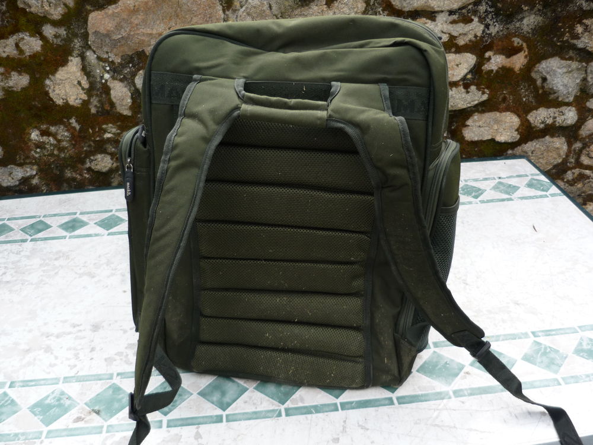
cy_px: 222
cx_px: 296
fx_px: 565
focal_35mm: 33
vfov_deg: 42.9
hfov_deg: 55.4
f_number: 2.8
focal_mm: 5.5
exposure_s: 1/200
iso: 100
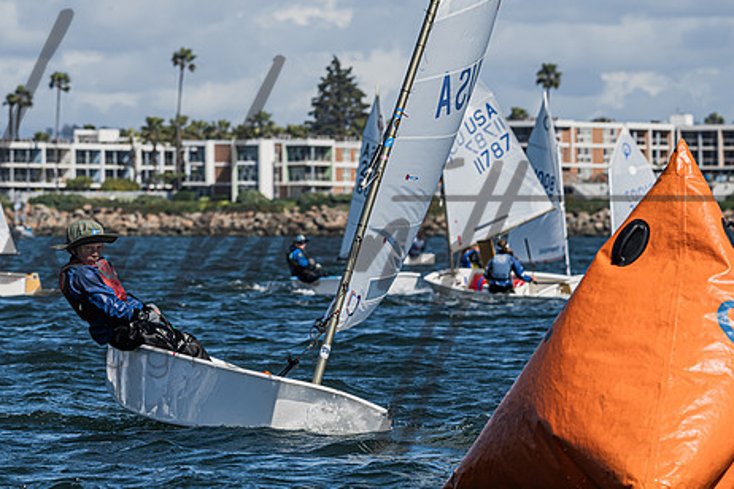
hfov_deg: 7.1
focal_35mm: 288
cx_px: 180
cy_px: 222
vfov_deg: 4.8
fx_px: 5872
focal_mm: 180
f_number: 9
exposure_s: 1/1250
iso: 320
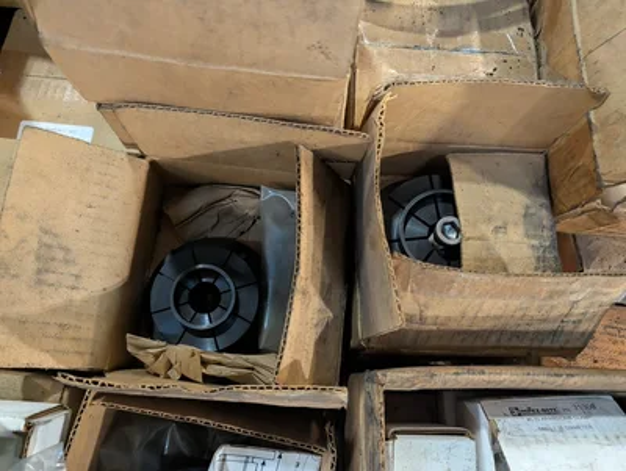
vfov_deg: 56.9
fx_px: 435
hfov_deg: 71.5
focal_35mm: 24
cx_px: 313
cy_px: 236
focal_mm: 6.9
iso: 2323
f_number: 1.68
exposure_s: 1/120
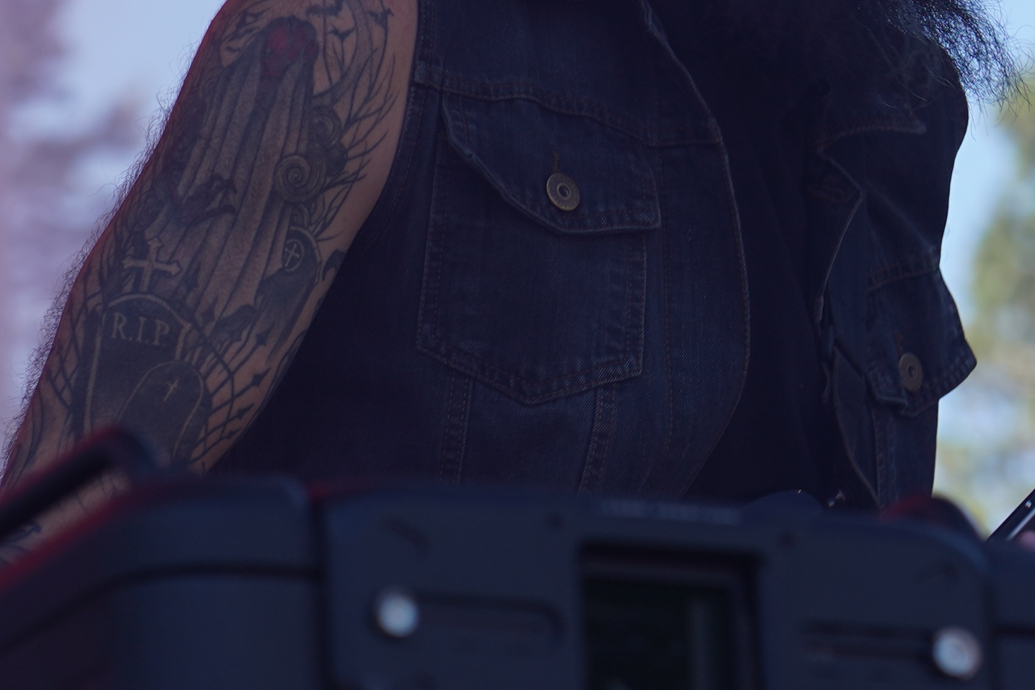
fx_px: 9746
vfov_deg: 4.0
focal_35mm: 339
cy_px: -41
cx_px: 813
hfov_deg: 6.1
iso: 100
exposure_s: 1/200
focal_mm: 105
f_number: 5
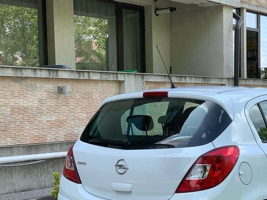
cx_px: 201
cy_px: 149
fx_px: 617
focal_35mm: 80
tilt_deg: -3.7
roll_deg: +0.4
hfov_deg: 24.1
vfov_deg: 18.3
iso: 16
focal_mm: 6
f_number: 2.4
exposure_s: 1/287
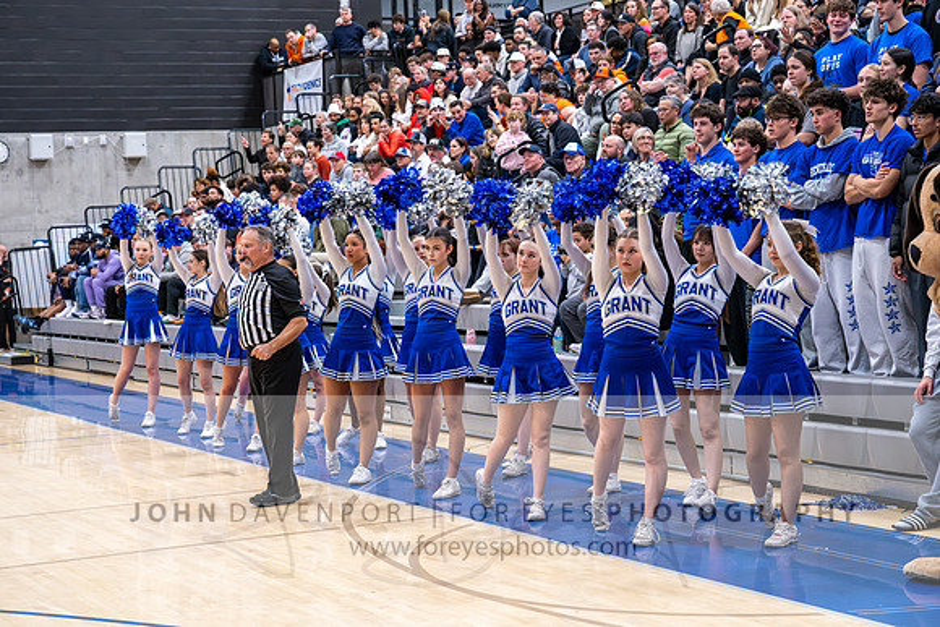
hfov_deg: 28.8
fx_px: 1828
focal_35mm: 70
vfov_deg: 19.5
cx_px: 470
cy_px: 314
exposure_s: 1/320
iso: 10000
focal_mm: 70
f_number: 5.6
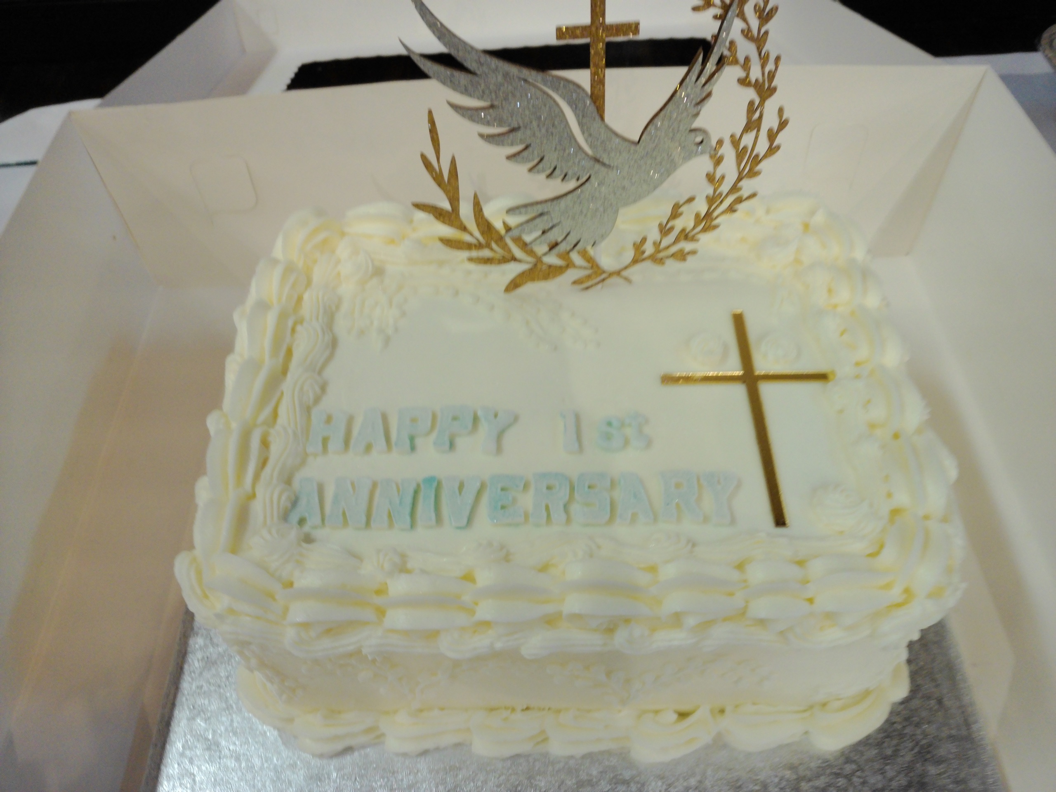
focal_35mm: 18
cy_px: 396
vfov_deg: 71.6
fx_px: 549
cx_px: 528
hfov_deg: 87.8
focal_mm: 3.37
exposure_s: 1/30
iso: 400
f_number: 1.8
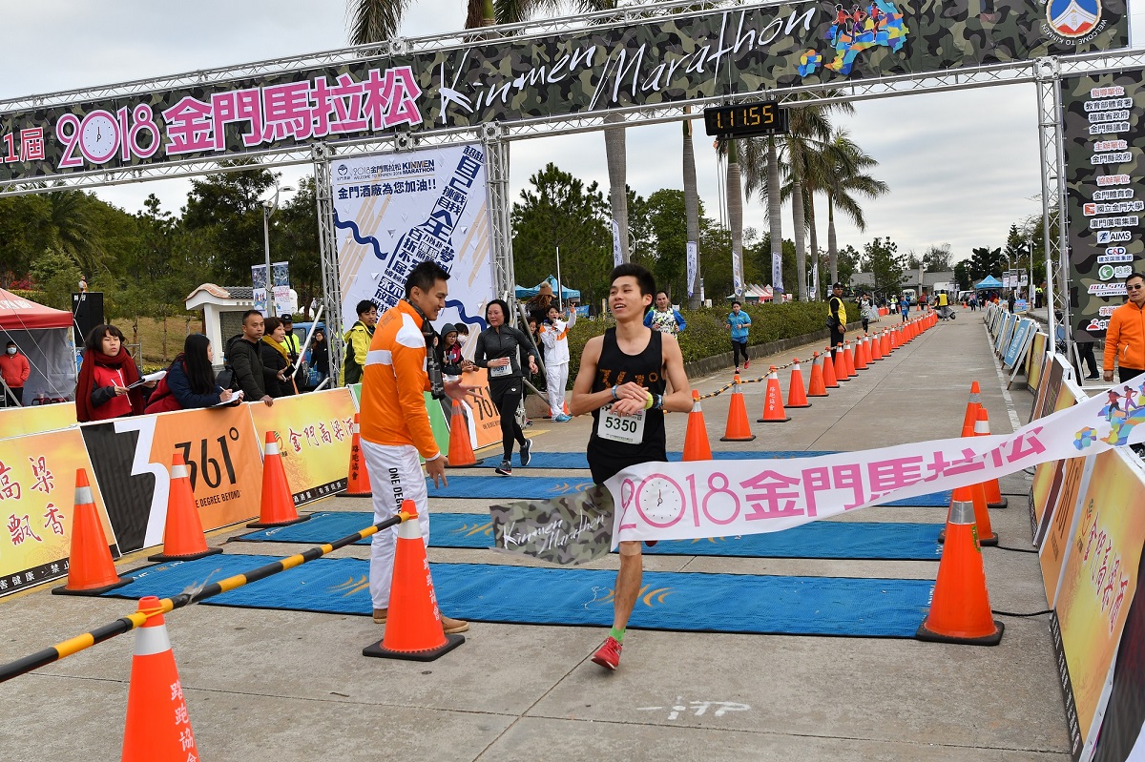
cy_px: 381
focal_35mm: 36
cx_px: 572
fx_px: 1144
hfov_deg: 53.2
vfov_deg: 36.8
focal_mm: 24
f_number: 4
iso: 200
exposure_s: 1/800
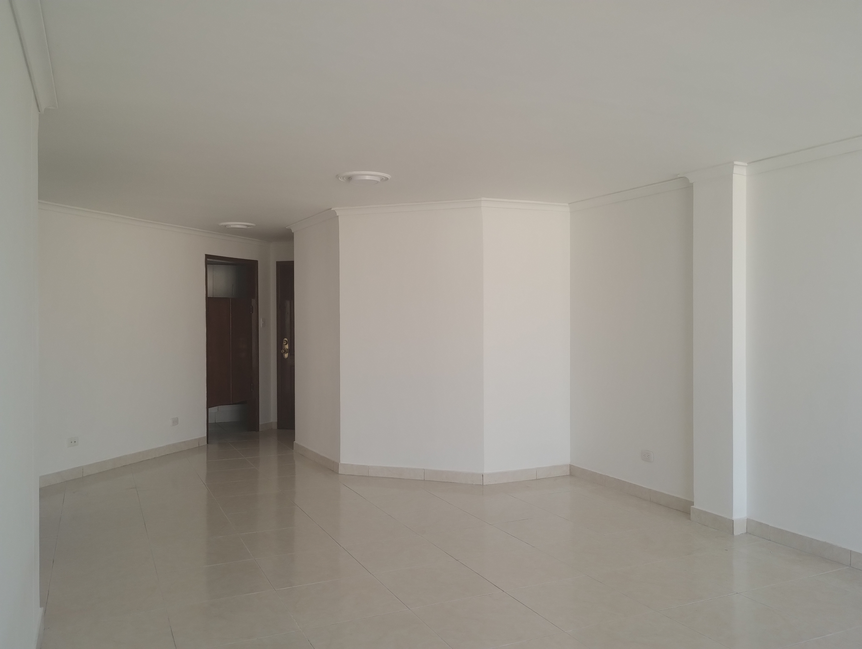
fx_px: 698
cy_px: 324
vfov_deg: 49.9
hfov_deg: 63.4
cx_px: 431
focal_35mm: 28
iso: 144
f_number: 1.8
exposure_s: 1/60
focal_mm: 4.27
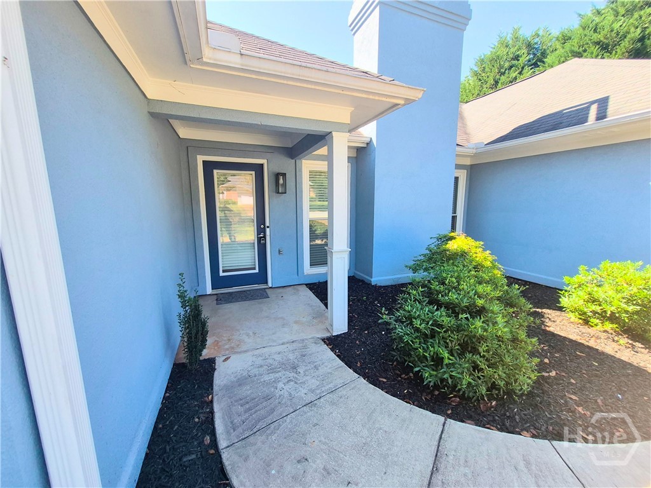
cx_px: 326
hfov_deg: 106.2
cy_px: 244
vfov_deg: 89.9
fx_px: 244
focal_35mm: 13
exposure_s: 1/452
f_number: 2.2
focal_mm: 1.74
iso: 40
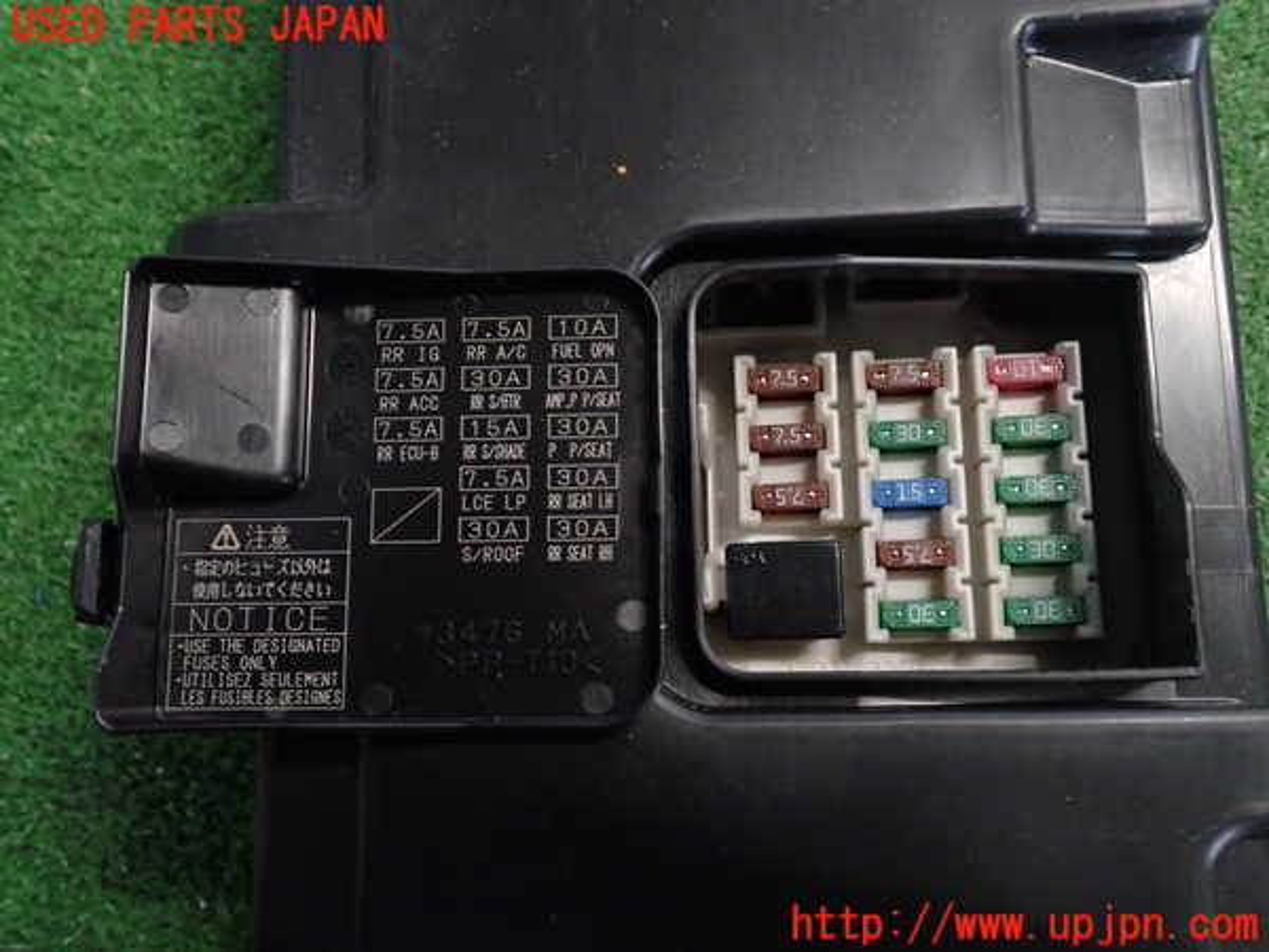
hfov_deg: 56.8
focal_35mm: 32
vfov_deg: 44.2
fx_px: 1173
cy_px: 476
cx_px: 634
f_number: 2.4
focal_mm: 5.79
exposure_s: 1/30
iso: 640
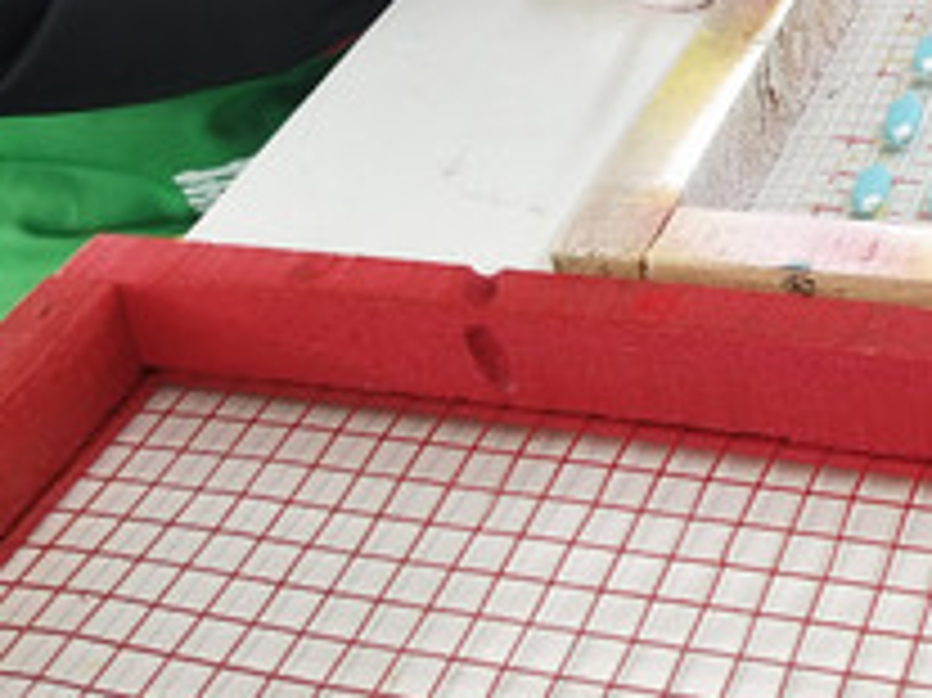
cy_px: -108
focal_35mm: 87
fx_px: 2341
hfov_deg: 21.7
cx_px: 923
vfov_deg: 16.4
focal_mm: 3.95
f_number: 1.8
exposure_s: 1/100
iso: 110
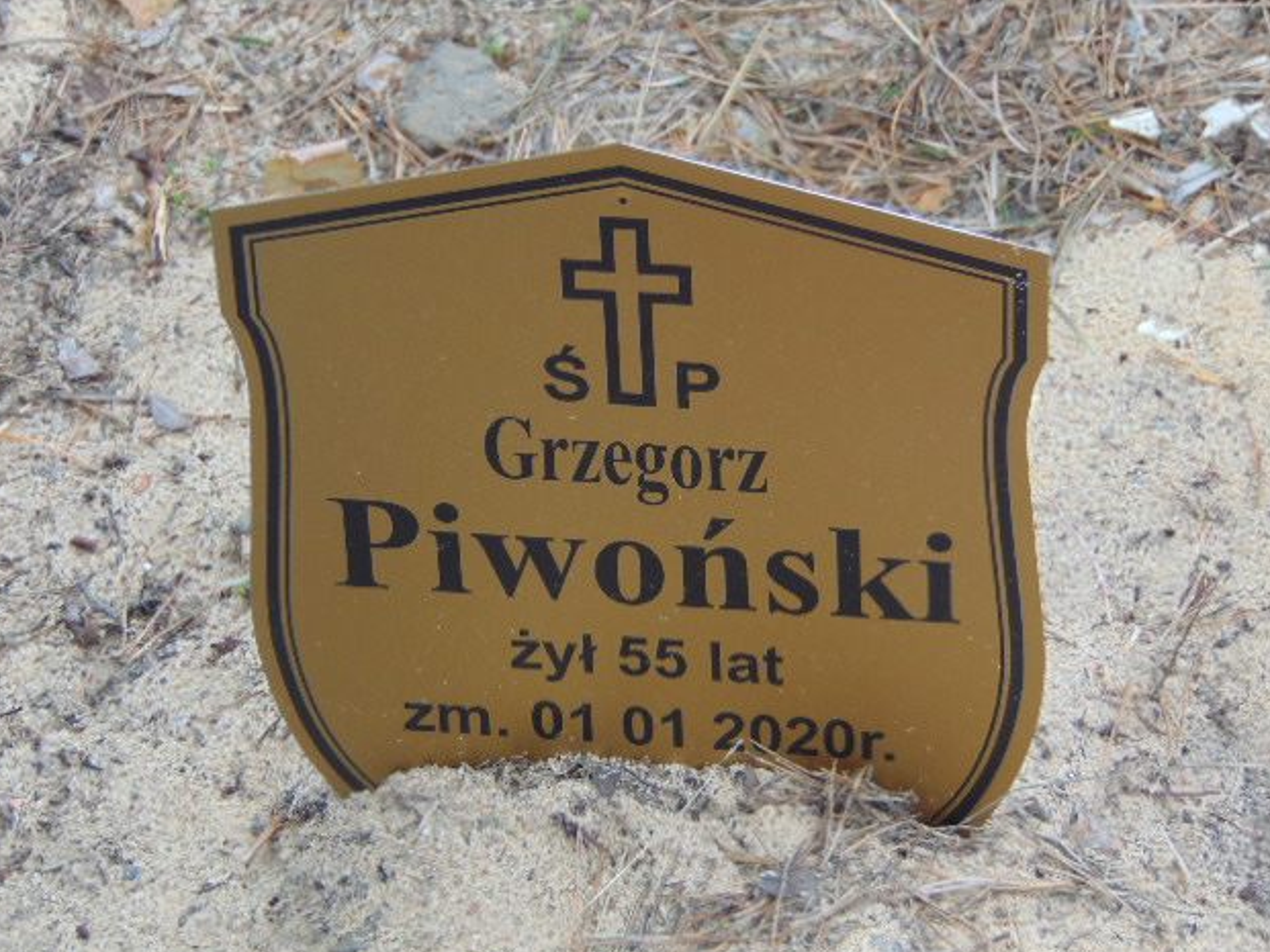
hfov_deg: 11.7
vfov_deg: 8.8
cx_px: 632
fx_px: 6202
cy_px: 488
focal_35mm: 169
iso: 100
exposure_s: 1/125
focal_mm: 29.5
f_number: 4
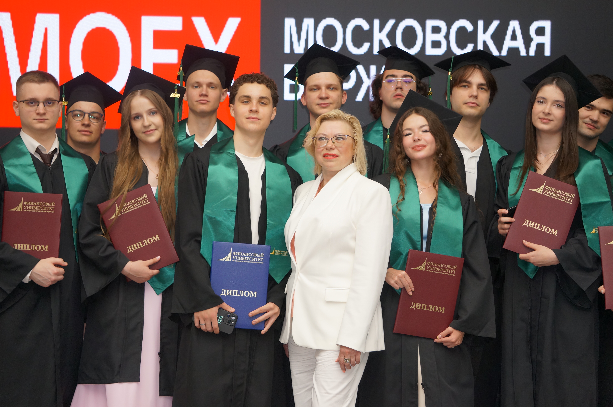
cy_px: 204
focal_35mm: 82
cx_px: 306
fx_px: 1403
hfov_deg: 24.6
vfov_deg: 16.5
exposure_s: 1/160
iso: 500
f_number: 4.5
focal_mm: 55
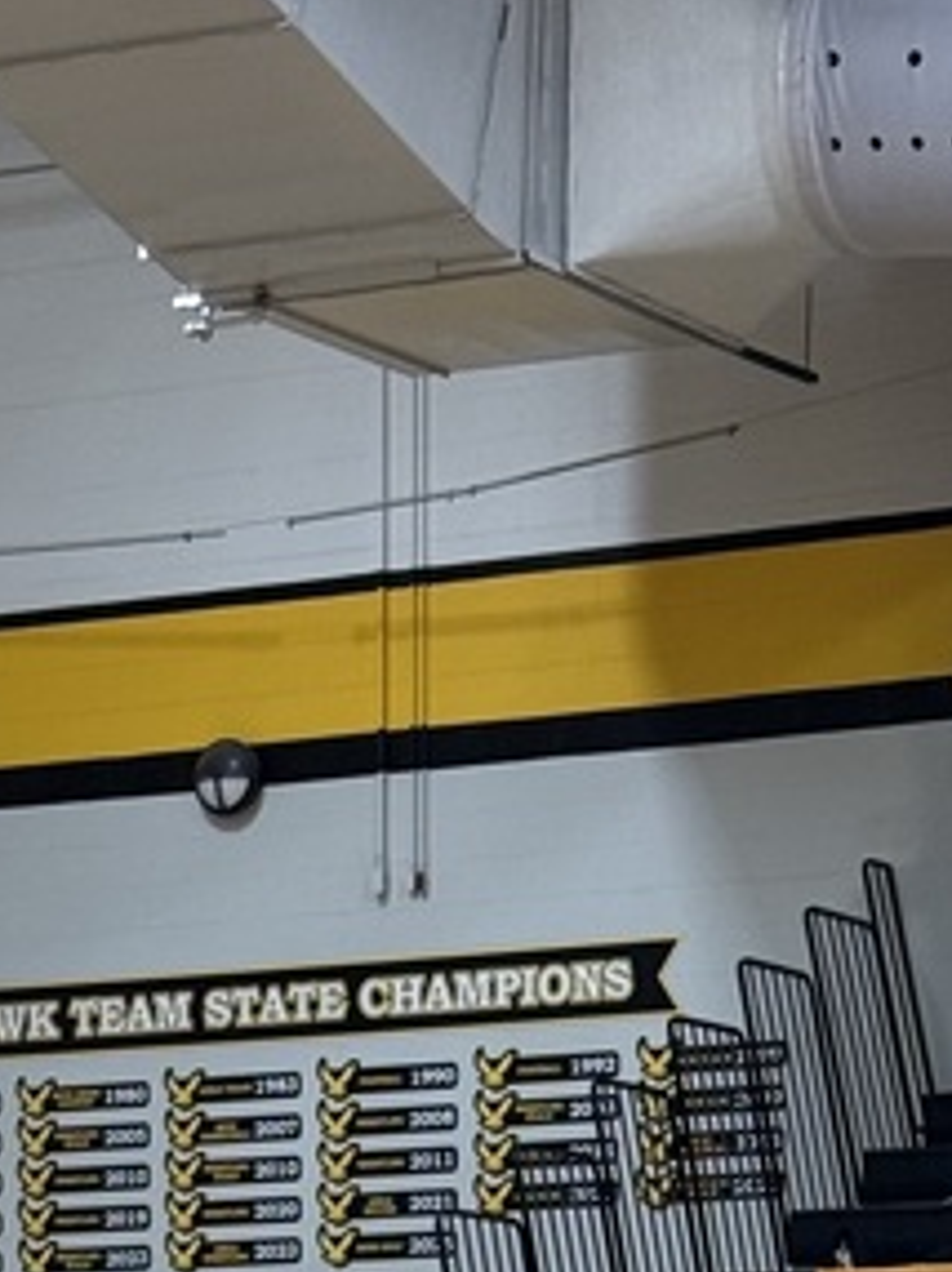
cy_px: 2242
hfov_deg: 8.6
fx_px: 6316
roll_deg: +0.0
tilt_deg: -3.2
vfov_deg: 10.8
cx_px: 334
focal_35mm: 172
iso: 100
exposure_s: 1/60
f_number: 1.78
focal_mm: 6.76
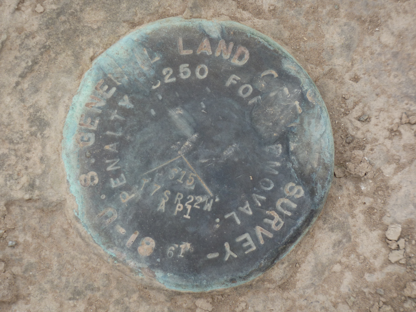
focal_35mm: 278
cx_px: 208
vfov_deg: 5.3
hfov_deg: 7.1
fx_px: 3341
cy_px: 156
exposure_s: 1/125
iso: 80
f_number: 4.8
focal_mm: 45.7
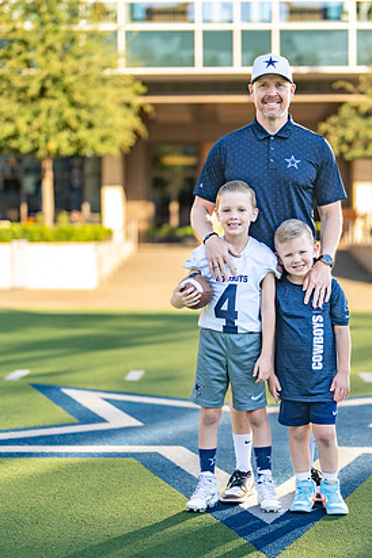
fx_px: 1286
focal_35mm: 83
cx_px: 260
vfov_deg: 24.5
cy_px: 295
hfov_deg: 16.4
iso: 100
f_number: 1.2
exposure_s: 1/2500
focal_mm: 50
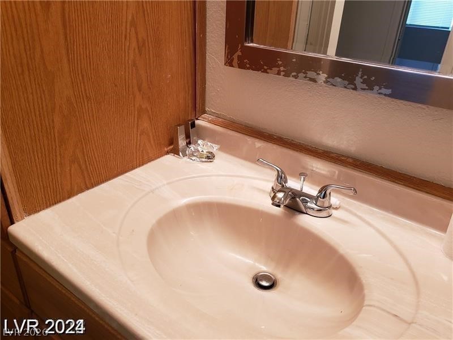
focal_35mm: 26
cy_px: 170
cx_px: 226
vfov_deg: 53.1
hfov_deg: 67.3
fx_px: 340
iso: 125
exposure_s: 1/60
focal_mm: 4.3
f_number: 1.5
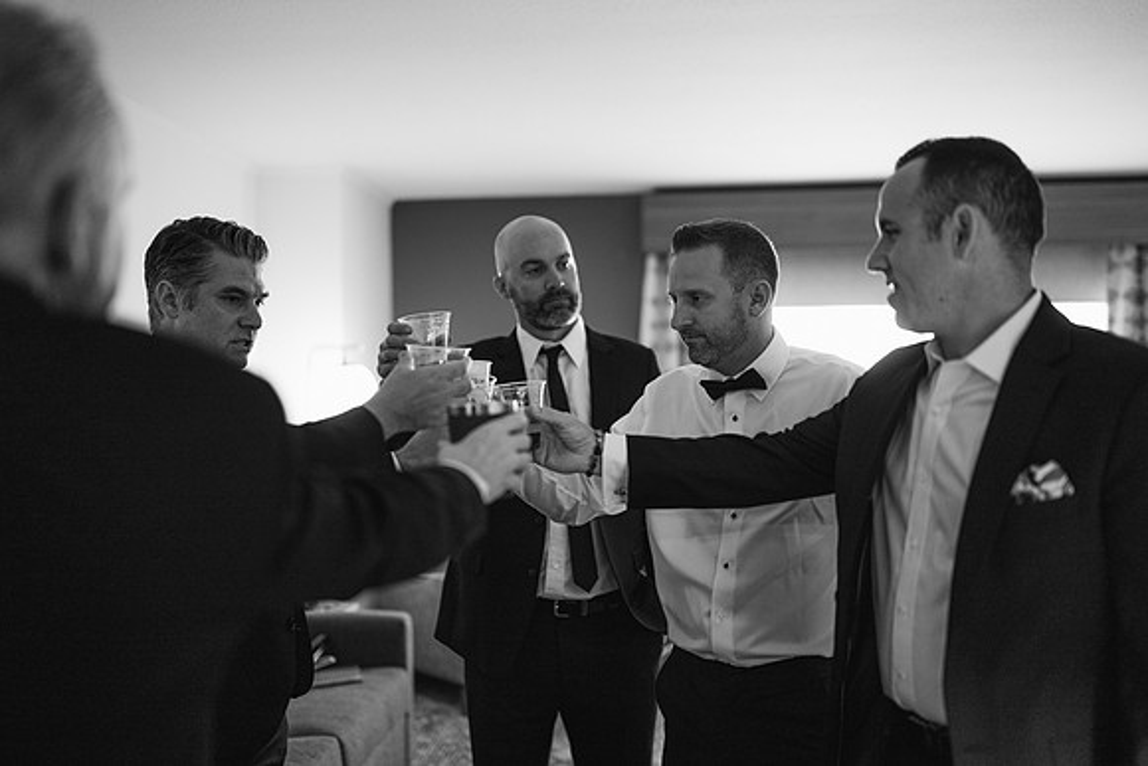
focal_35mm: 36
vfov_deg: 37.3
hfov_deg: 53.6
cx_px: 574
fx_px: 1136
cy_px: 383
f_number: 1.2
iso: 400
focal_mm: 35
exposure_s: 1/200
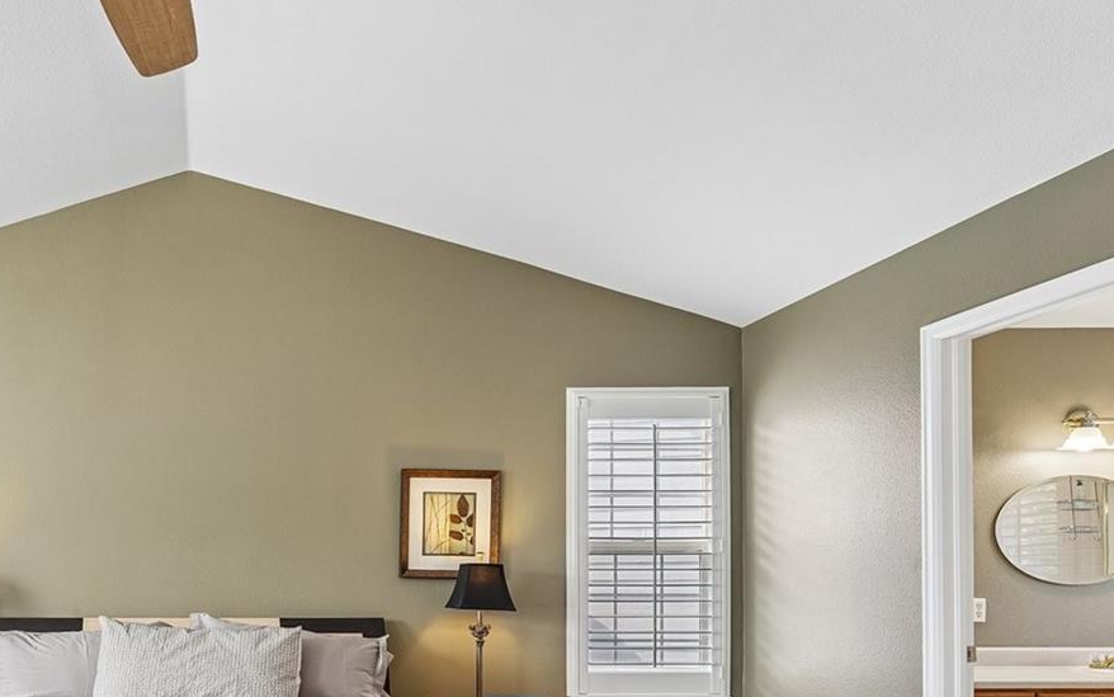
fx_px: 823
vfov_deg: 43.2
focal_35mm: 27
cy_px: 583
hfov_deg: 61.3
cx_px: 189
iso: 400
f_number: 8
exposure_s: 1/13
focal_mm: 14.6
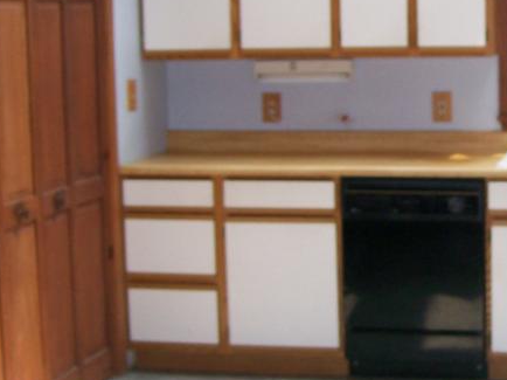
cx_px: 468
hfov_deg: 22.4
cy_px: 116
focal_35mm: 85
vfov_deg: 17.3
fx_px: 1244
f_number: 2.7
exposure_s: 1/128
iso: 80
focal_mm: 6
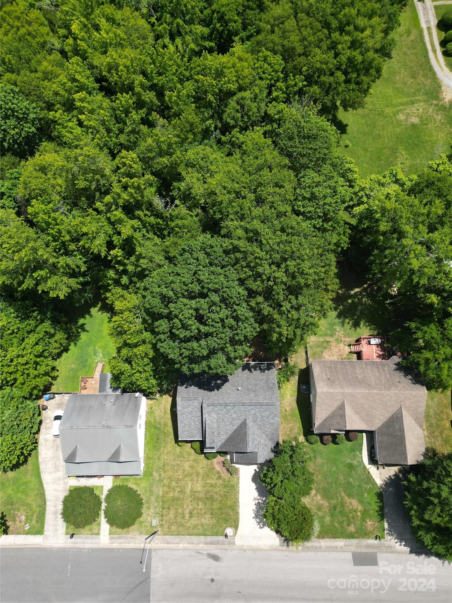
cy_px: 302
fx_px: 418
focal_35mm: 24
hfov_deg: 56.8
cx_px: 226
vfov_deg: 71.6
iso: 110
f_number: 1.7
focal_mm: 6.72
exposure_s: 1/2000
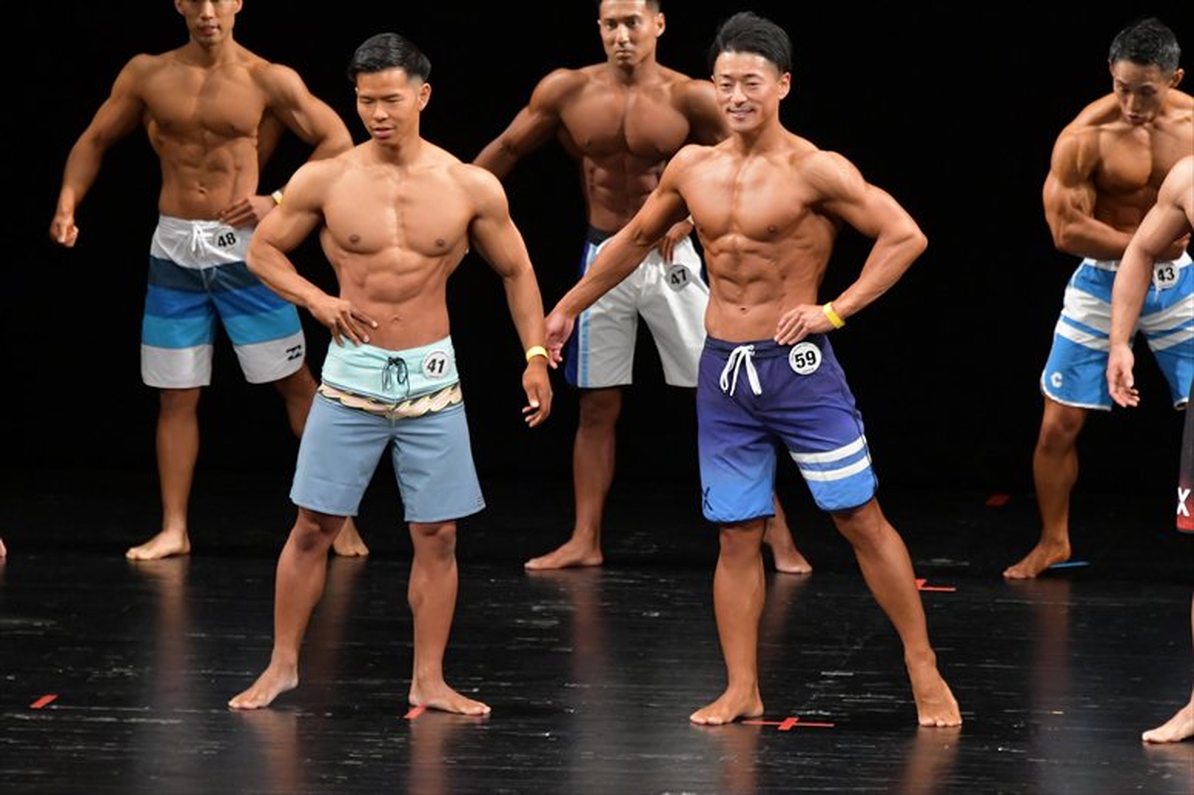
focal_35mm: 300
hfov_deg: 6.9
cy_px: 398
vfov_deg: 4.6
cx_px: 597
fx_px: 9945
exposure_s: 1/400
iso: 3200
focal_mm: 200
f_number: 5.6
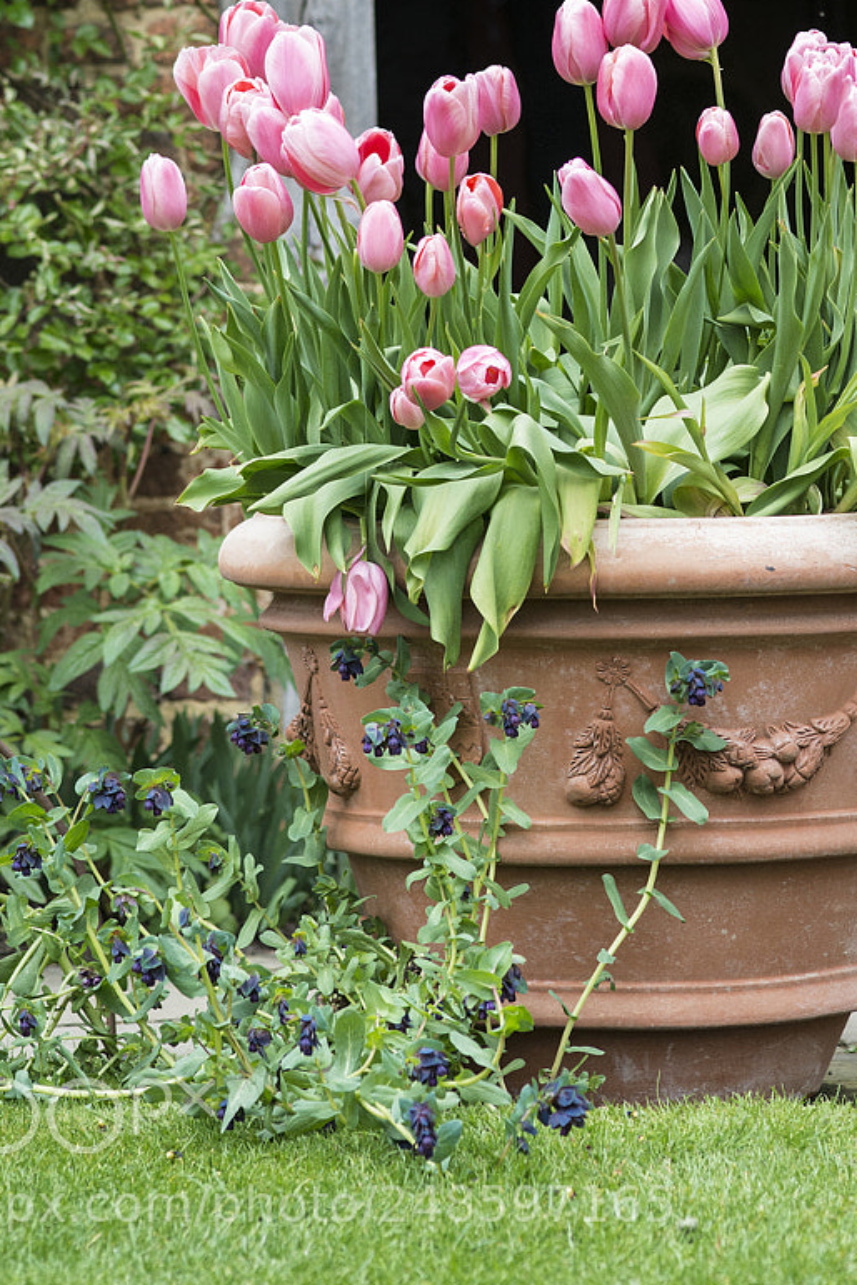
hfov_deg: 6.3
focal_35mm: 218
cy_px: 2
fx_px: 7784
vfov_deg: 9.4
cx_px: 692
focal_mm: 105
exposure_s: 1/1000
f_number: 4.5
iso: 500
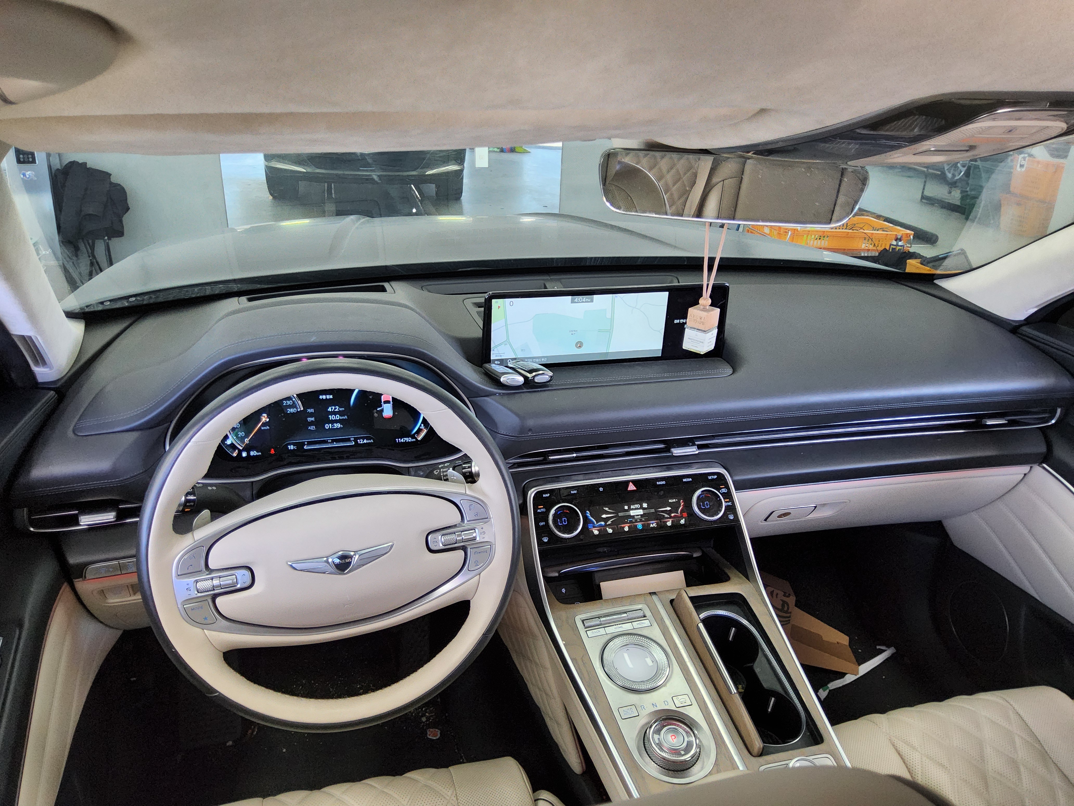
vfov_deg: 54.9
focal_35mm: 25
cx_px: 537
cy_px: 403
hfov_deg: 69.4
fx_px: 776
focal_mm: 3.08
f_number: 2
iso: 400
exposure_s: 1/120
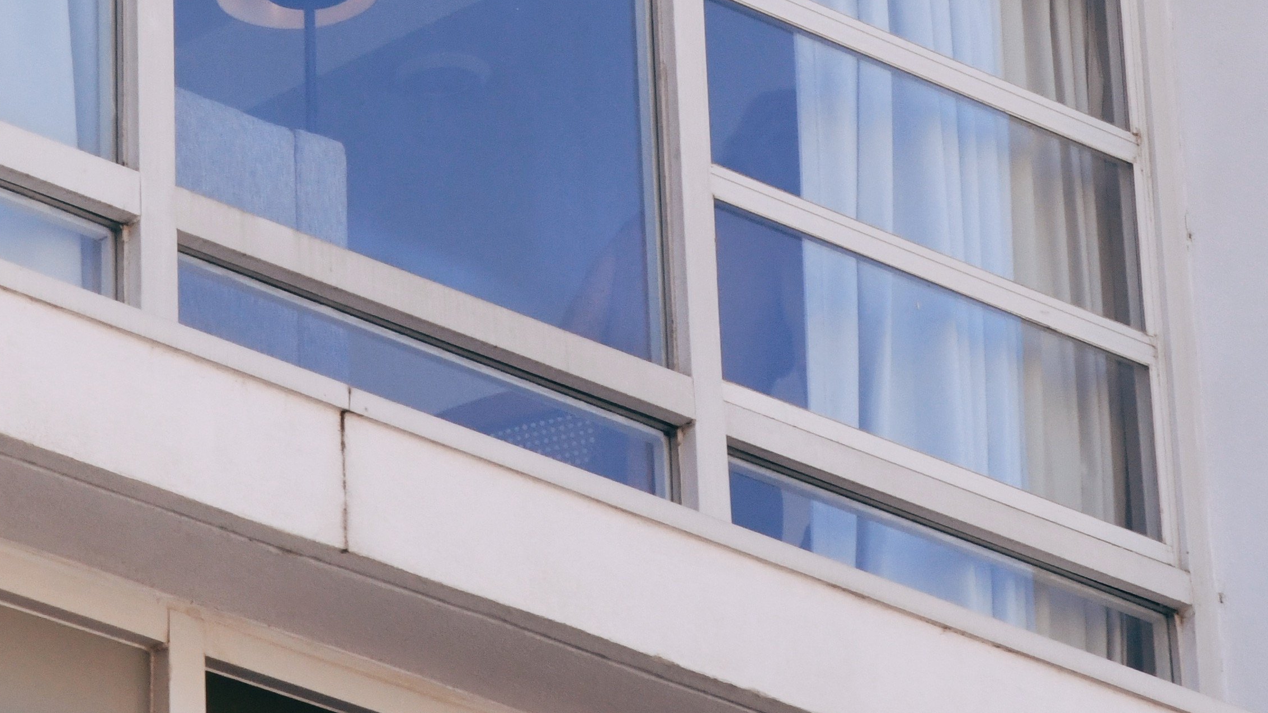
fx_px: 8977
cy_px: -756
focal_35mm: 267
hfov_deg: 8.1
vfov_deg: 4.5
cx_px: 556
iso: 800
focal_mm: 70
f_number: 10
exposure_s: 1/400
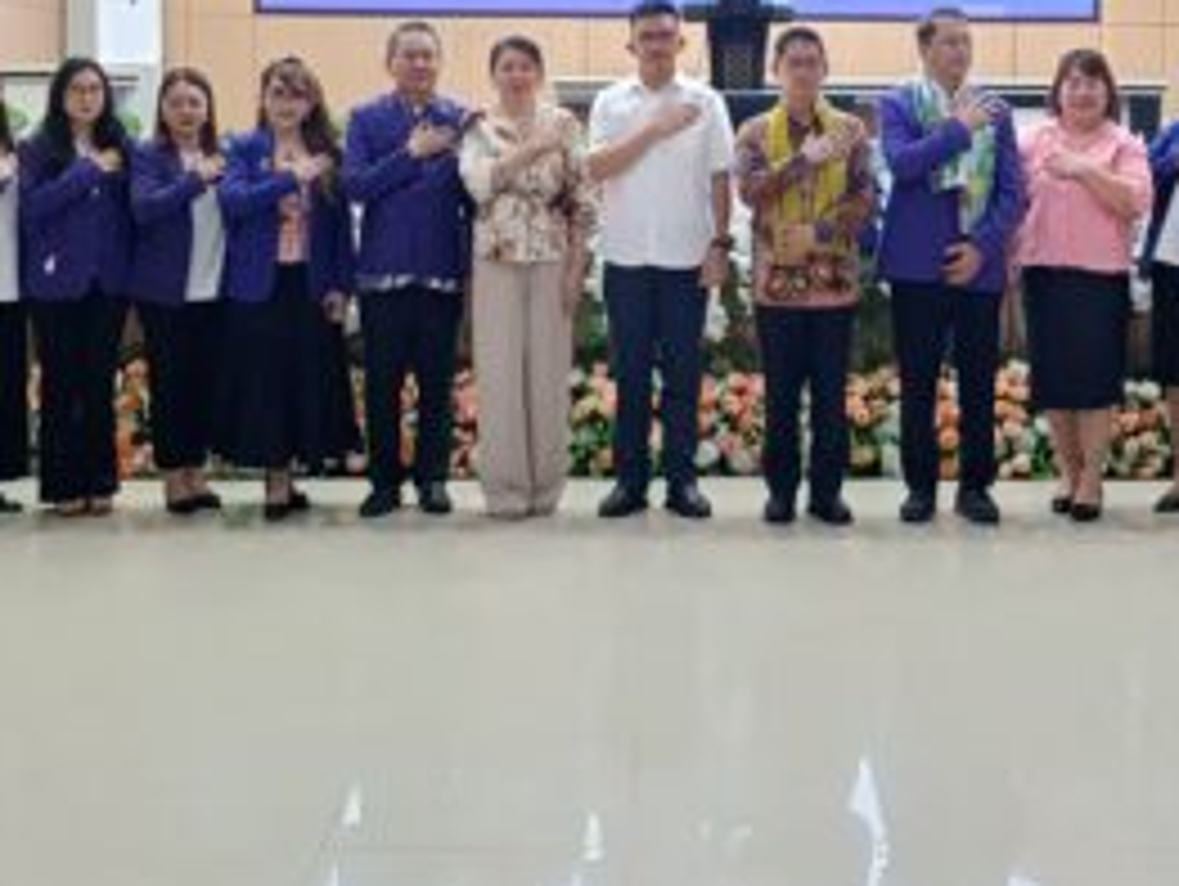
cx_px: 763
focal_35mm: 65
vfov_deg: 22.3
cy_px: 157
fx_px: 2216
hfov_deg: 29.6
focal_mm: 4.7
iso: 1600
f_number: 1.7
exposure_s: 1/25
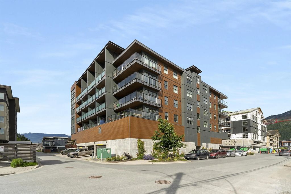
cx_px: 146
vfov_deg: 81.2
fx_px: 113
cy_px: 97
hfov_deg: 104.2
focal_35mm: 14
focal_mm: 14
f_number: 8
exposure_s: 1/320
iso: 100
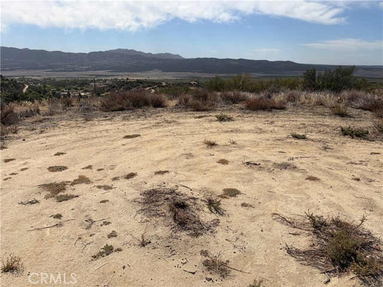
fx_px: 288
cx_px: 192
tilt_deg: -14.8
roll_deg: -0.6
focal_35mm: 26
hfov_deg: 67.3
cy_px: 144
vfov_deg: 53.1
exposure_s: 1/6329
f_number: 1.6
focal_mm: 5.96
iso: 50
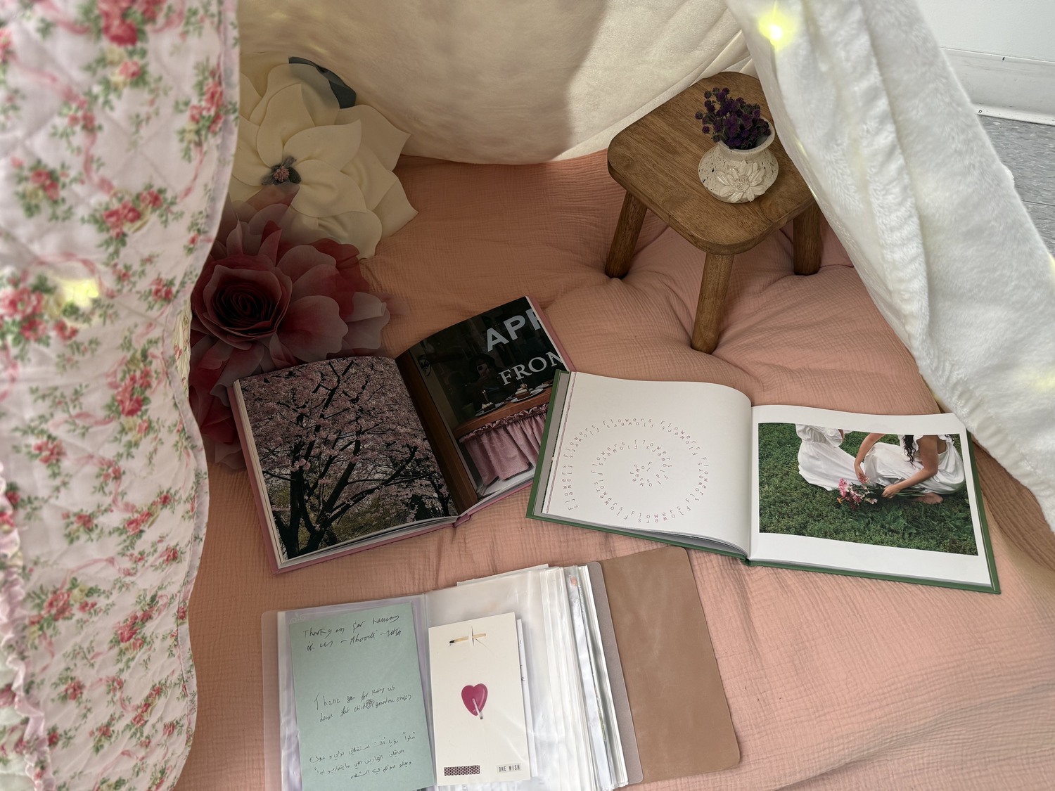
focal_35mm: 24
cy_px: 396
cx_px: 528
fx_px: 731
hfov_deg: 71.6
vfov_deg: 56.8
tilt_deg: -54.7
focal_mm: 6.76
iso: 125
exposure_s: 1/96
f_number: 1.78
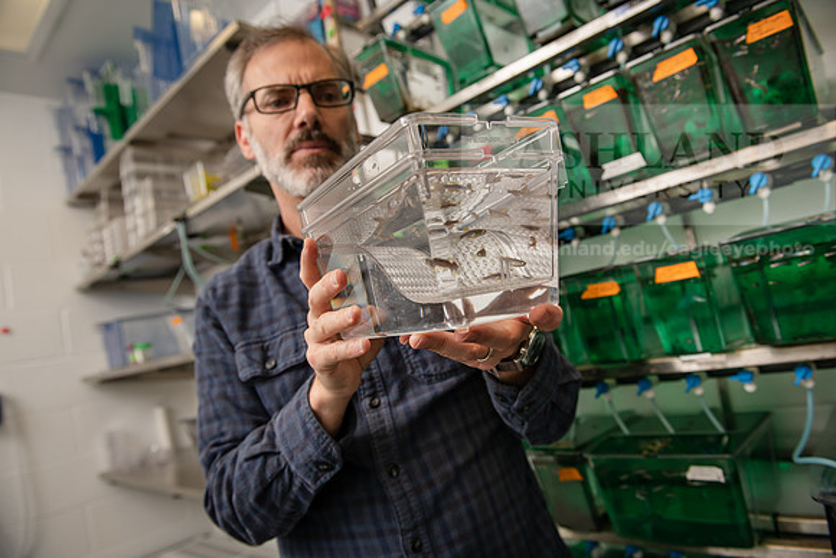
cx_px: 418
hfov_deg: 73.7
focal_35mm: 24
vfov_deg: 53.2
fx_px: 557
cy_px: 279
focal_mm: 24
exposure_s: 1/125
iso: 160
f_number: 4
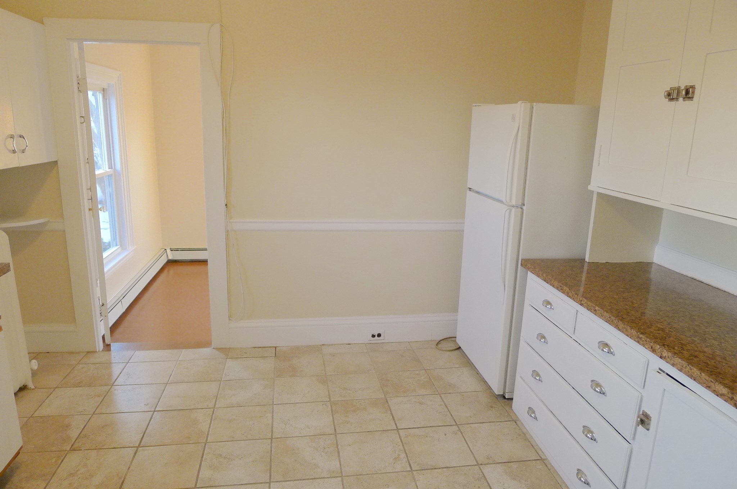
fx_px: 491
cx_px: 368
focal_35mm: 24
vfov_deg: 53.0
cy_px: 244
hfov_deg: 73.8
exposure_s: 1/60
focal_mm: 5.1
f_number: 2
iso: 200
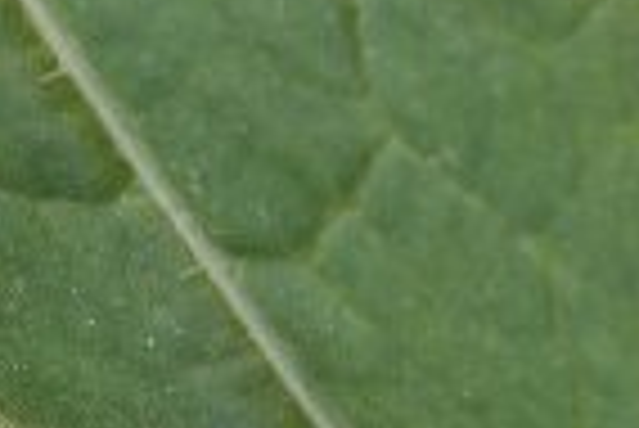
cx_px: -1084
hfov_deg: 2.3
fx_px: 15757
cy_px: 692
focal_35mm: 887
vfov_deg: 1.6
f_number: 11
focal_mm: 105
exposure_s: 1/125
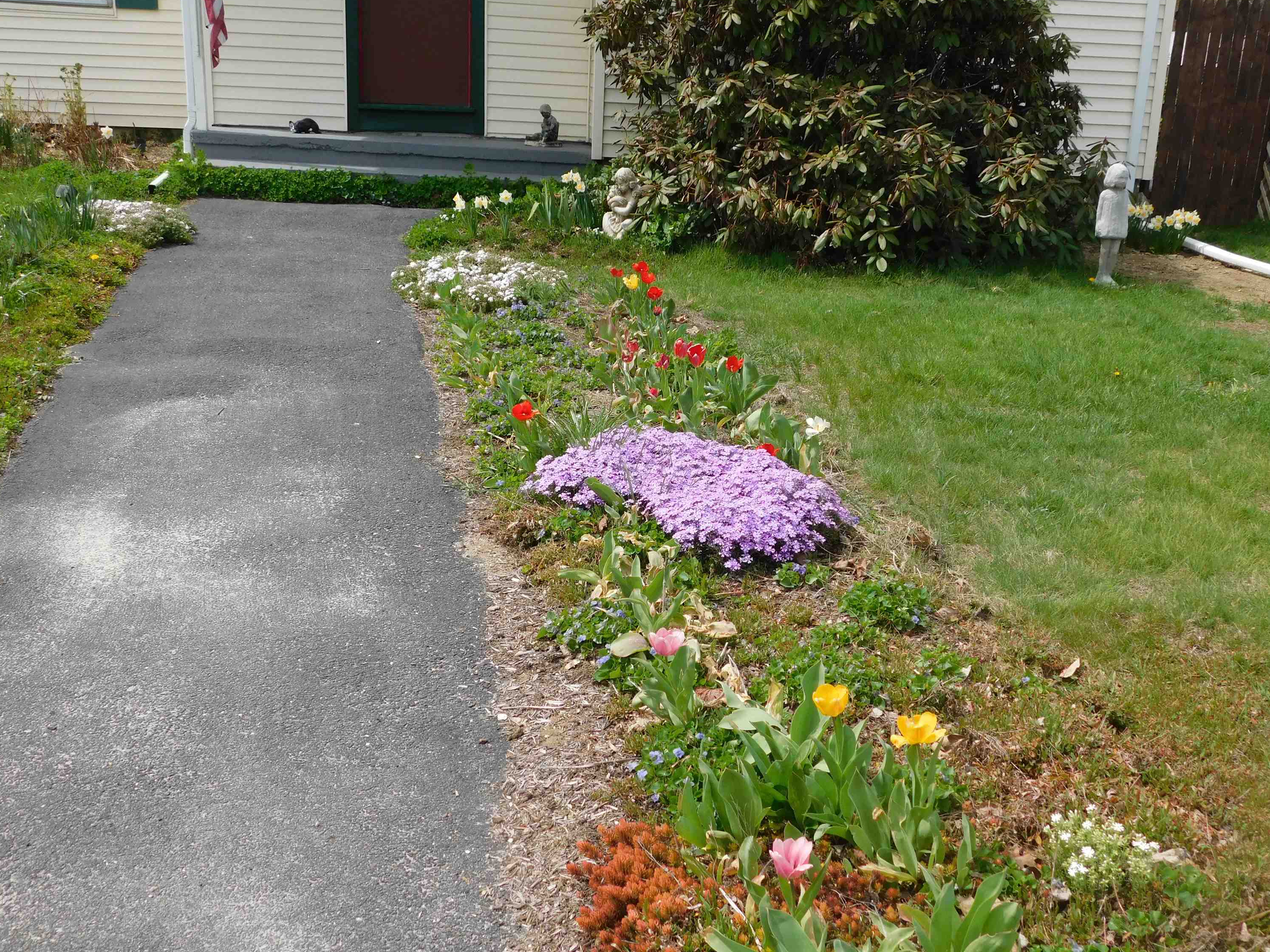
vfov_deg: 38.7
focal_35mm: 37
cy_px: 470
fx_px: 1358
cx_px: 649
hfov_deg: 50.1
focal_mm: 6.3
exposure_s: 1/1000
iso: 125
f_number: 3.5
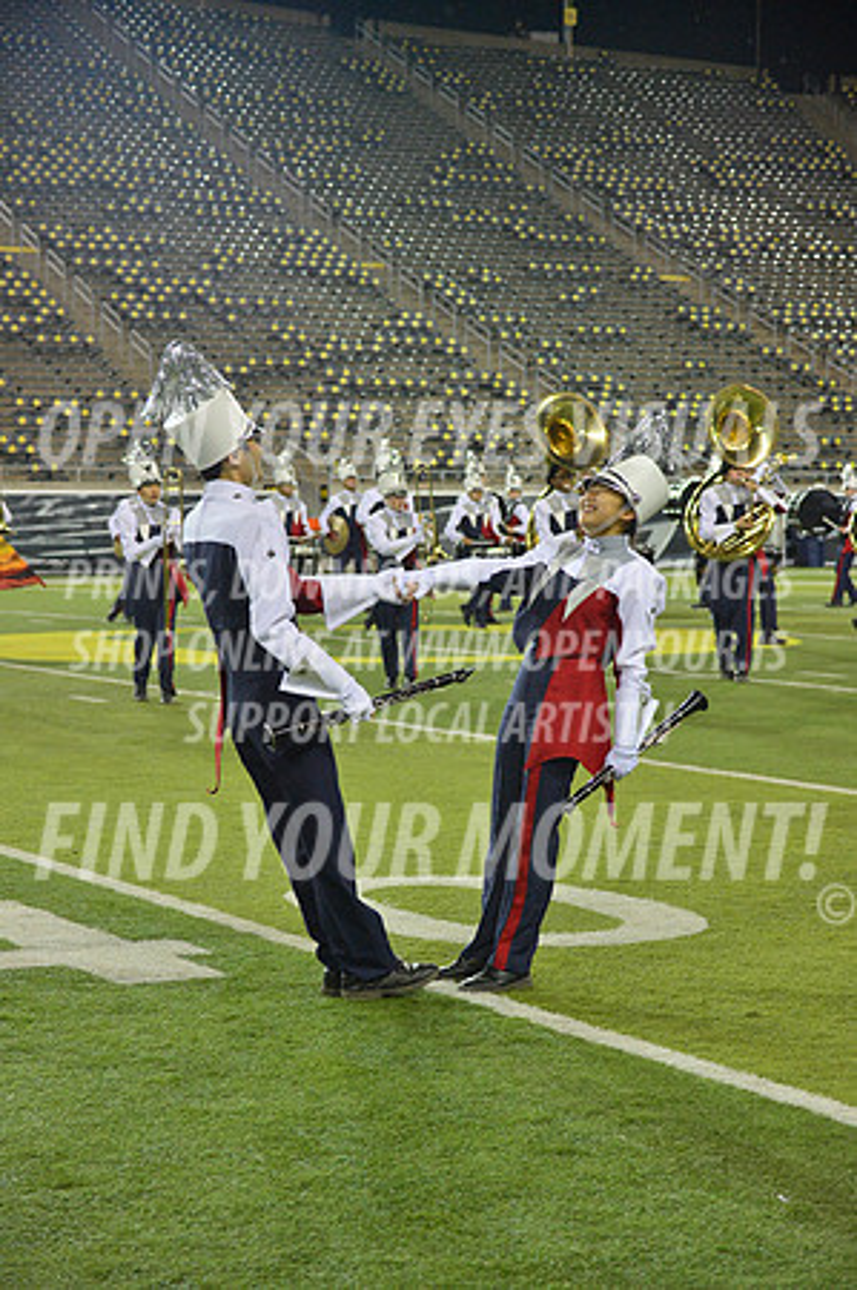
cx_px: 428
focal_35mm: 85
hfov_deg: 16.0
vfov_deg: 23.9
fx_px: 3042
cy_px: 645
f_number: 5.6
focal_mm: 85
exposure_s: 1/500
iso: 2000
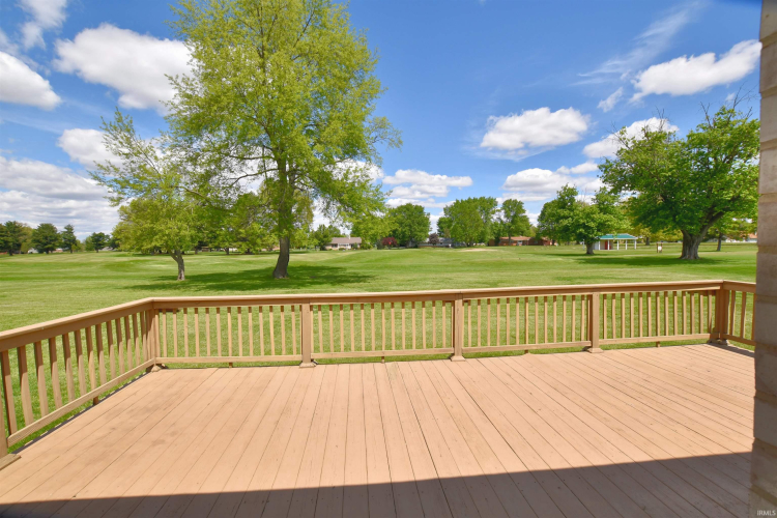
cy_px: 259
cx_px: 388
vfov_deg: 77.3
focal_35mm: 15
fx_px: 324
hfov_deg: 100.4
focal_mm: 10
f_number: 8
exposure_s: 1/500
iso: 200
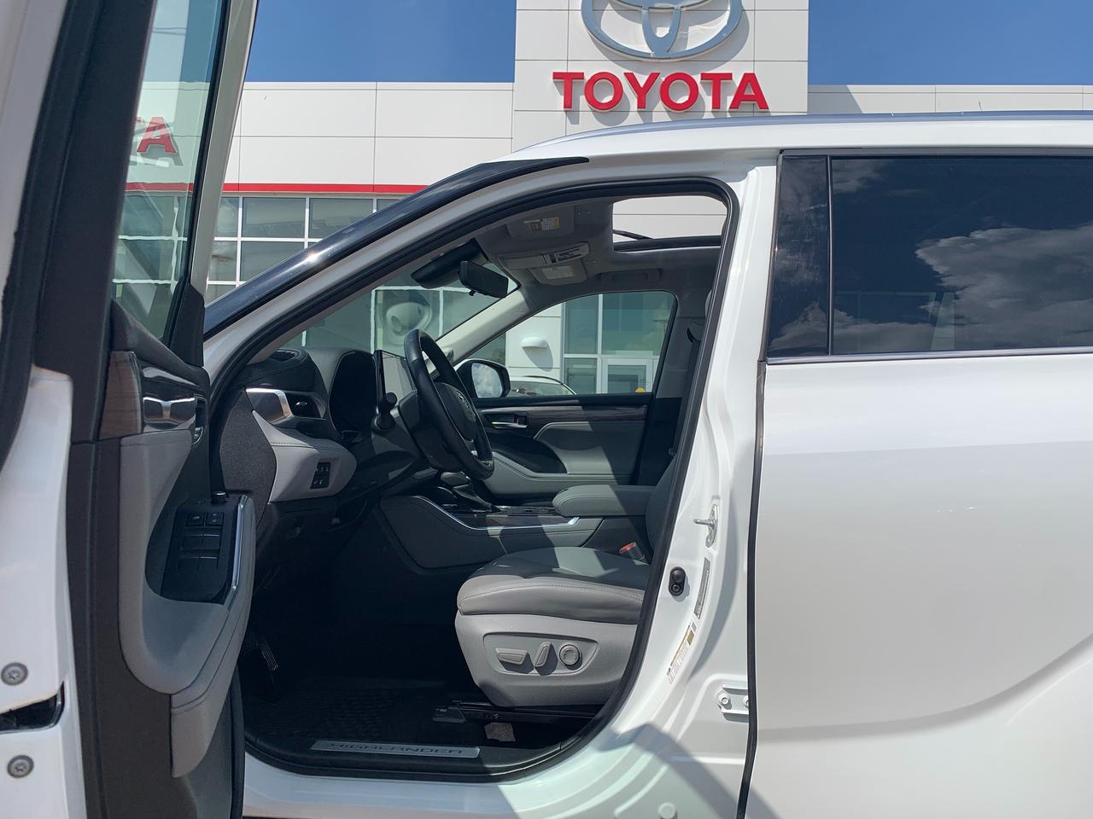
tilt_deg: +3.9
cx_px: 546
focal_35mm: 26
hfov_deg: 67.3
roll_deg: +0.9
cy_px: 410
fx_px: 821
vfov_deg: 53.1
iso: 25
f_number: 1.8
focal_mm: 4.25
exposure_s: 1/3521
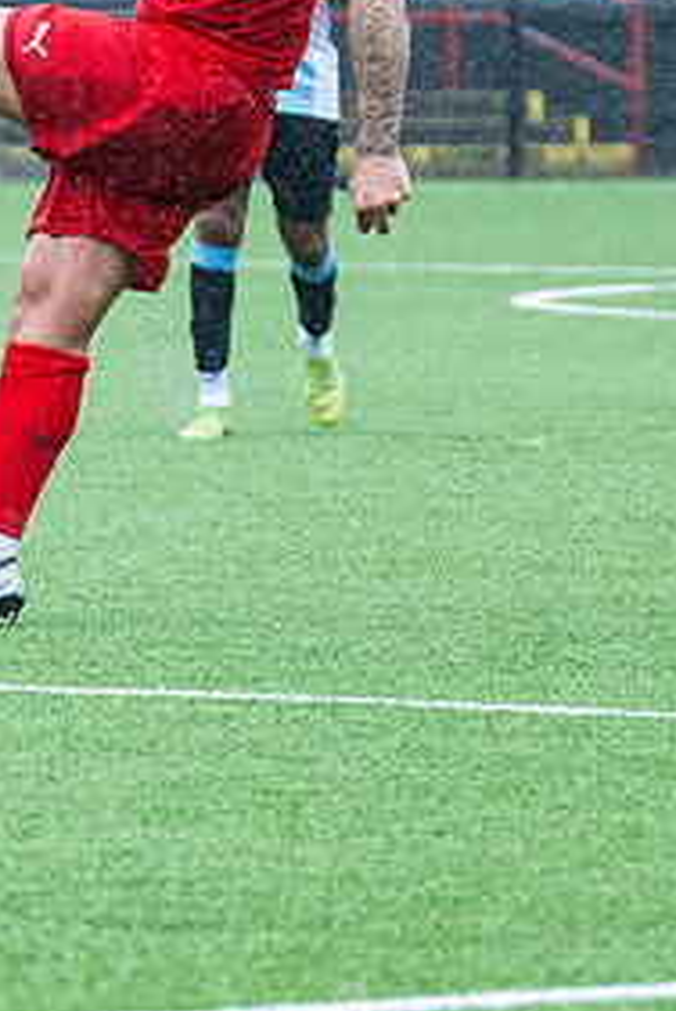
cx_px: -259
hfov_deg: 2.3
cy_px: 461
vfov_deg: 3.5
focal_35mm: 587
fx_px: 16492
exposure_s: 1/1250
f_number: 4
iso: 1000
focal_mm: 125
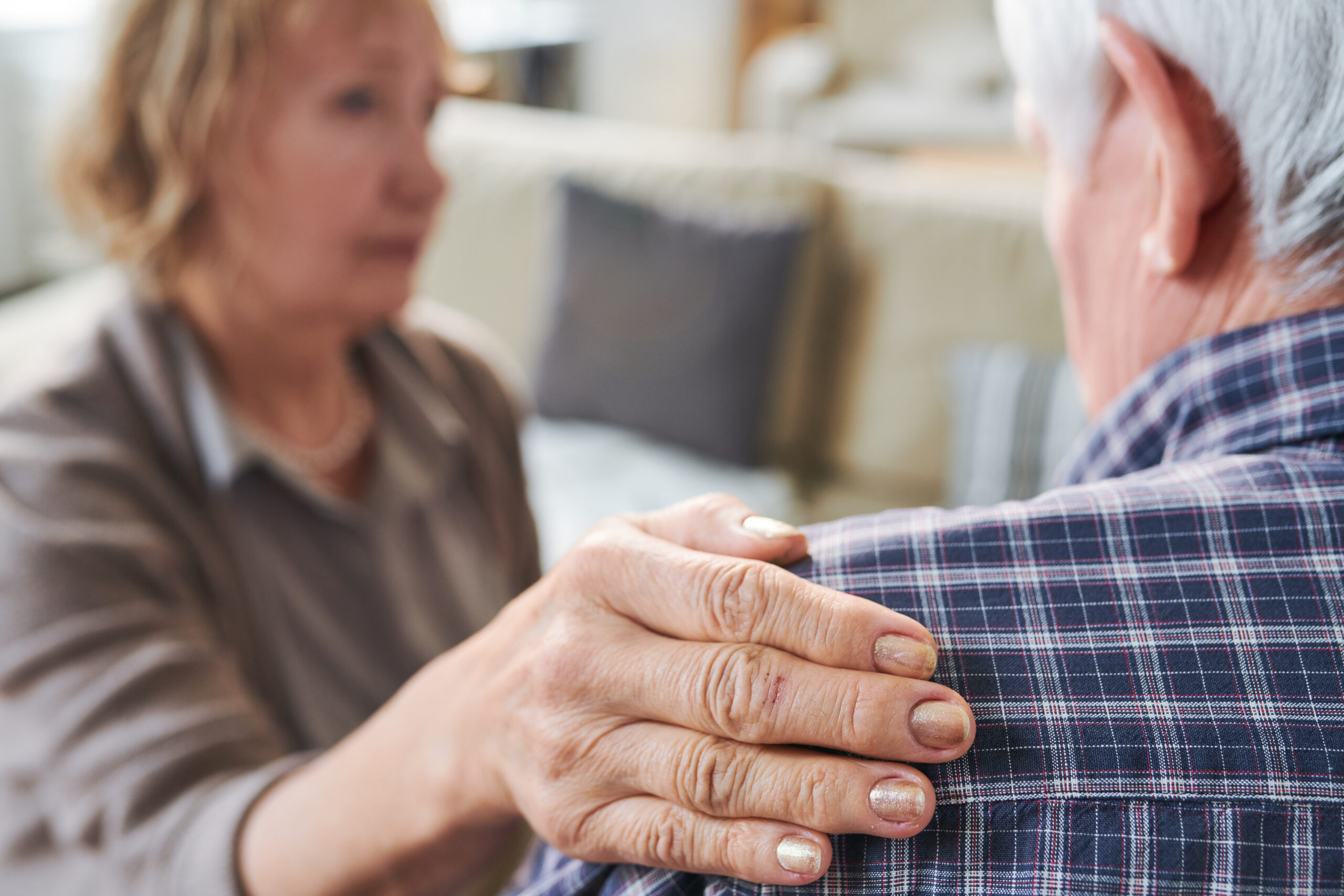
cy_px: 448
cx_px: 672
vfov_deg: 37.9
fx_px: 1307
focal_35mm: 35
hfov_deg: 54.4
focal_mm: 35
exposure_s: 1/160
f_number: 4
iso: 400
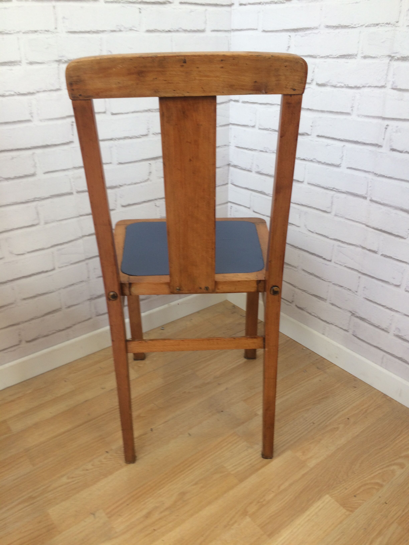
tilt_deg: -28.5
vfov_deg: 61.7
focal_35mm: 29
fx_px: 457
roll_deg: +1.1
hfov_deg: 48.2
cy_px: 272
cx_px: 204
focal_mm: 4.15
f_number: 2.2
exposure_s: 1/50
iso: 40
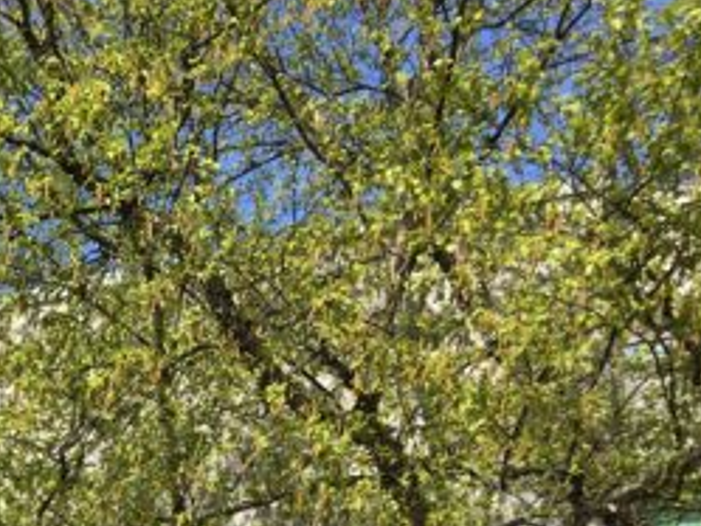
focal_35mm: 93
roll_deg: -1.2
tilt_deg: +3.2
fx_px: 1884
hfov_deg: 18.4
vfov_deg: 14.6
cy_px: 838
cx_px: -380
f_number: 2.2
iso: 25
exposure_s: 1/1748
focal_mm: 4.15
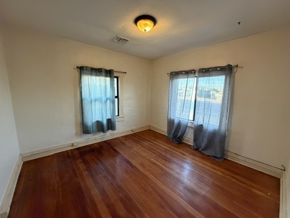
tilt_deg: -8.9
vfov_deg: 85.7
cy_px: 109
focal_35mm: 14
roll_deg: -1.6
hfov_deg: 102.1
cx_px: 145
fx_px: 117
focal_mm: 2.22
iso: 640
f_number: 2.2
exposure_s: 1/60
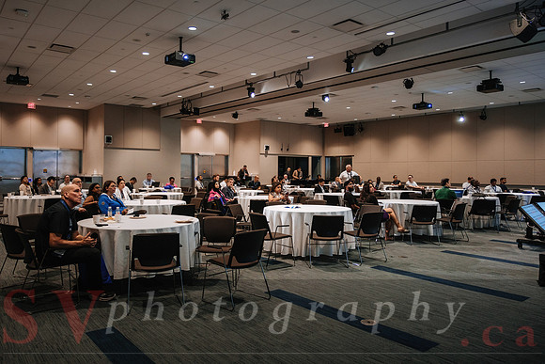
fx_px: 387
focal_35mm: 26
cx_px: 255
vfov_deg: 50.3
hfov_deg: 70.2
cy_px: 170
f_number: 2.8
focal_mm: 16
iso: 1000
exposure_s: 1/60
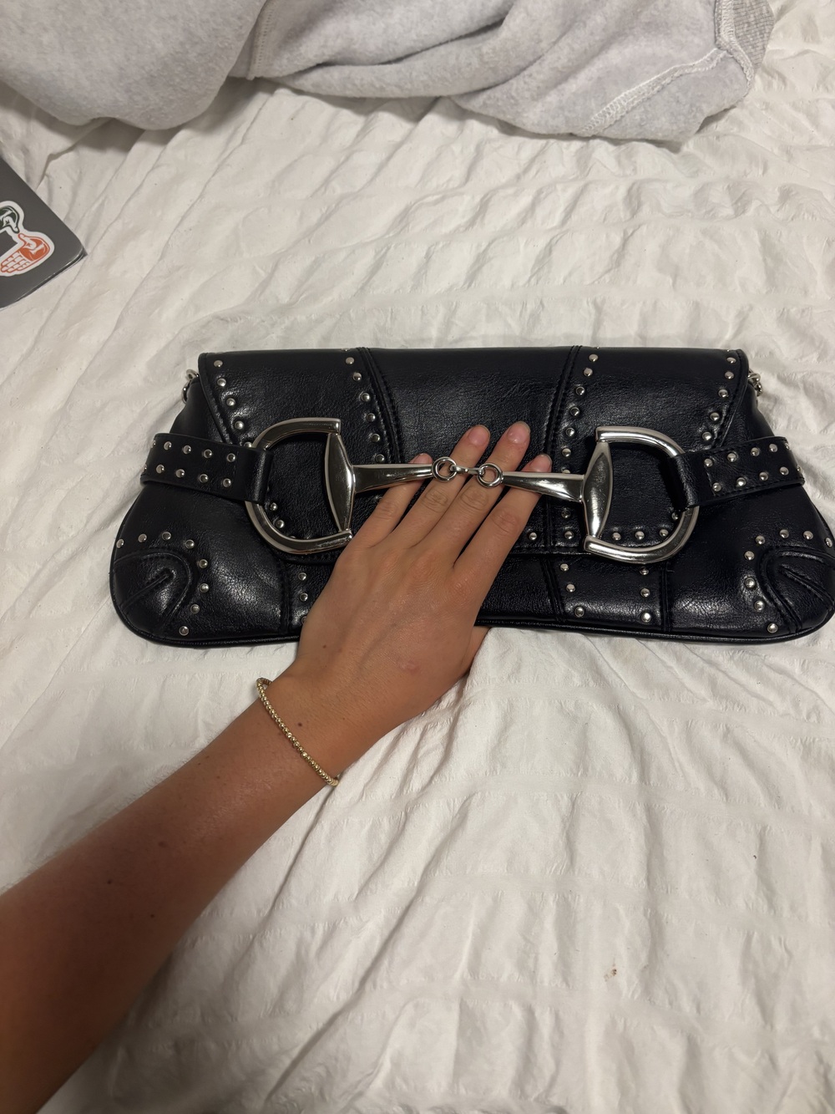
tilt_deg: -69.1
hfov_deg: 53.1
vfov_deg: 67.3
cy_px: 557
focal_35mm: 26
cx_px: 418
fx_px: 836
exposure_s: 1/57
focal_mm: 5.96
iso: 200
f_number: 1.6
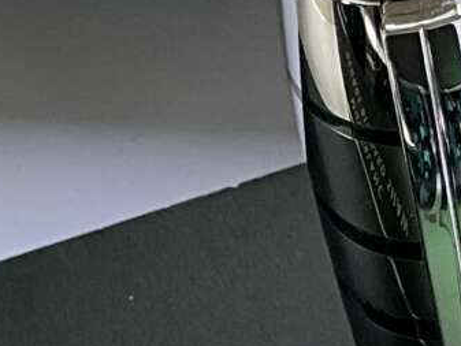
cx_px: 451
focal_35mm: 220
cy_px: 276
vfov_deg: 6.7
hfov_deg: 8.9
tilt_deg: -54.9
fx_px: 2931
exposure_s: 1/122
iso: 40
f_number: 1.8
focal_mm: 3
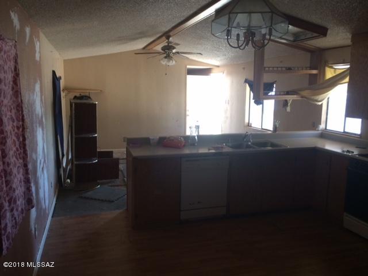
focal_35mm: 29
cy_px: 138
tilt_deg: -8.5
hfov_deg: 61.7
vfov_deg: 48.2
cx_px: 184
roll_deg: -1.4
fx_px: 308
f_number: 2.2
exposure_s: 1/30
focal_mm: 4.15
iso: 125
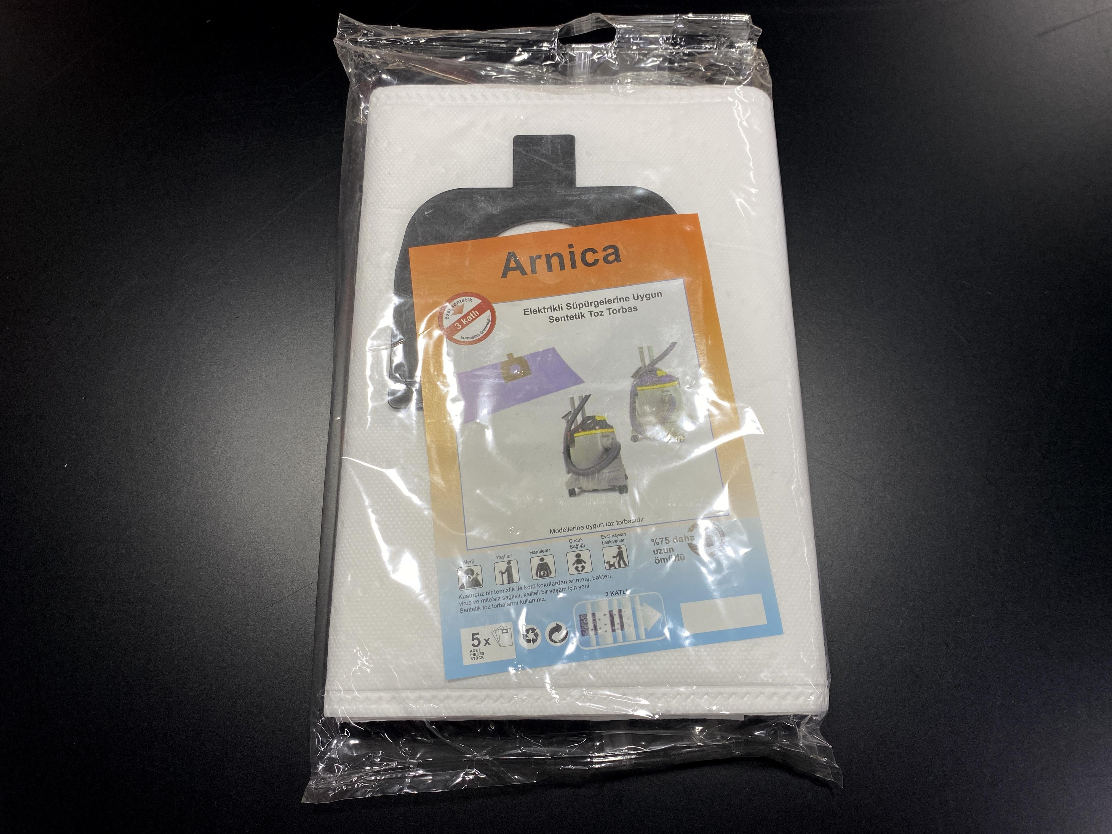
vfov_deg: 53.1
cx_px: 556
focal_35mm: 26
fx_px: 835
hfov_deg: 67.3
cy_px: 417
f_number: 1.8
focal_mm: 4.25
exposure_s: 1/102
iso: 32
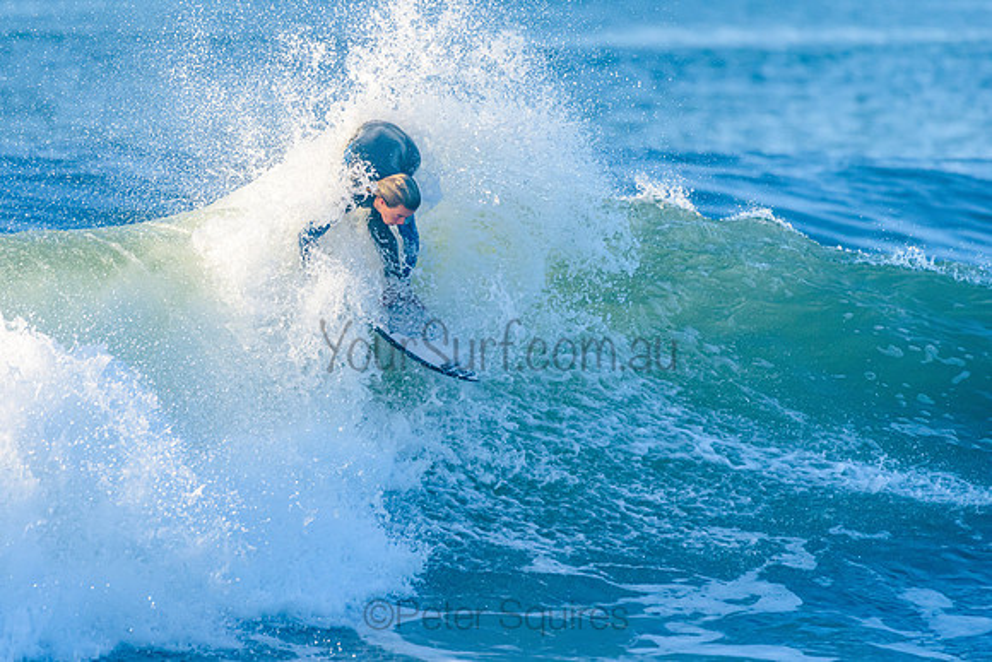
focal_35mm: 608
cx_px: 389
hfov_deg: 3.4
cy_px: 313
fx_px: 16757
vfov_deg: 2.3
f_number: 5.6
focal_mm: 500
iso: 640
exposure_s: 1/2000
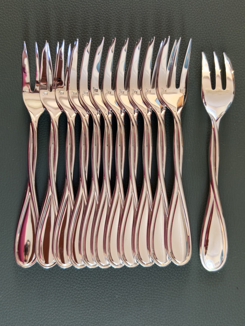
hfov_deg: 40.7
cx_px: 122
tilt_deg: -86.7
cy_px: 163
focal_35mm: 35
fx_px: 330
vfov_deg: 52.6
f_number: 1.78
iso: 250
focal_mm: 6.76
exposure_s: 1/33
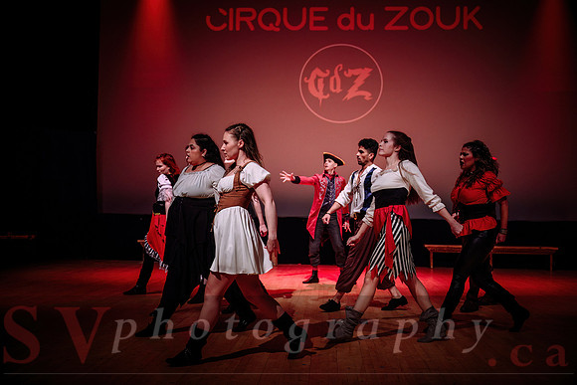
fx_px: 625
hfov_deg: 49.5
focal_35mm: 39
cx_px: 288
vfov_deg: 34.2
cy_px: 192
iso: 1600
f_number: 2.8
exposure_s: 1/250
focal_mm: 39
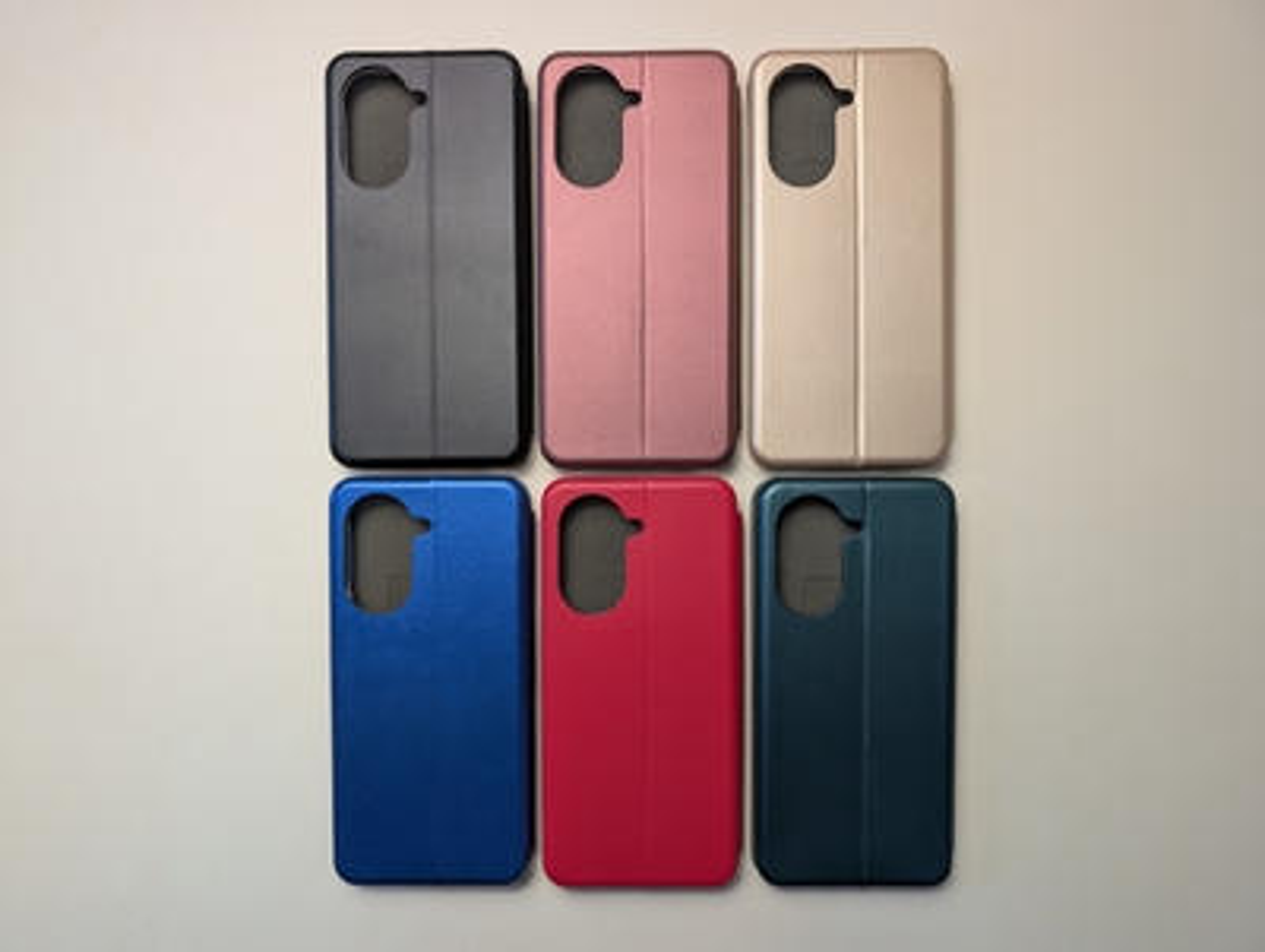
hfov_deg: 71.5
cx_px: 632
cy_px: 476
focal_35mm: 24
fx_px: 878
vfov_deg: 56.9
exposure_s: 1/26
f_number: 1.68
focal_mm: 6.9
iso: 28
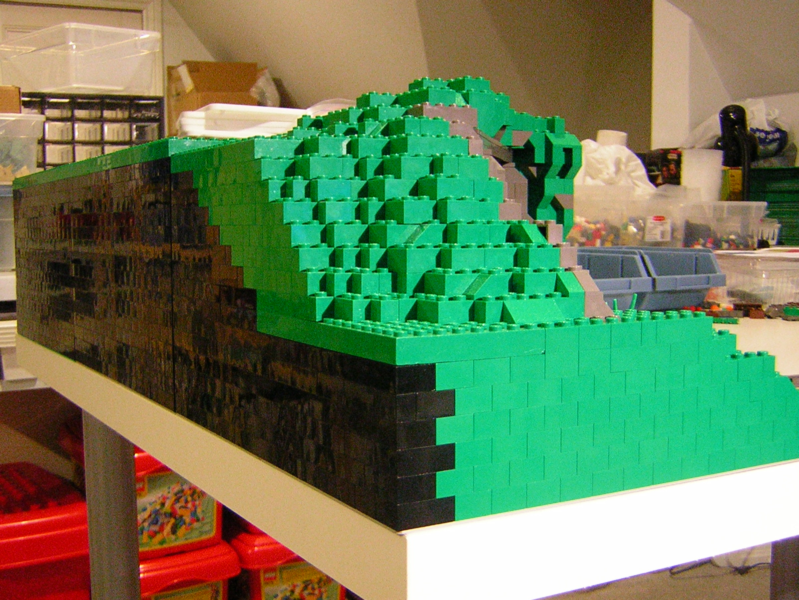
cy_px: 300
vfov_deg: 33.6
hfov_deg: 43.9
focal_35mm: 43
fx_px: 993
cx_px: 400
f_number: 2.8
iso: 200
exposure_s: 1/5
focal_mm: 5.6
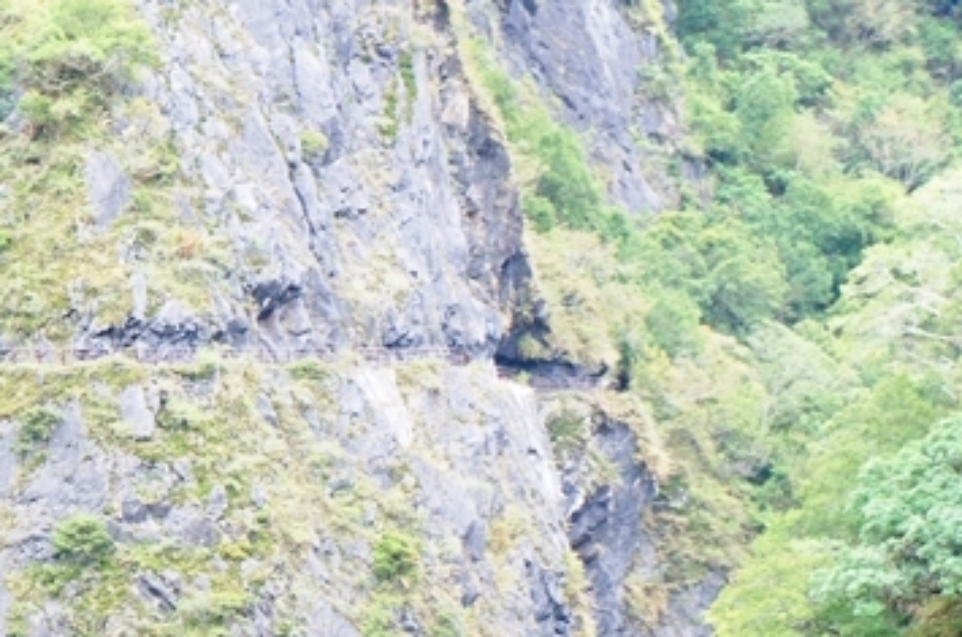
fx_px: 4963
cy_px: 416
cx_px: 60
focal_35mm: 186
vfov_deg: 7.3
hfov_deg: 11.0
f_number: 5.6
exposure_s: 1/160
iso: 1250
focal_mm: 55
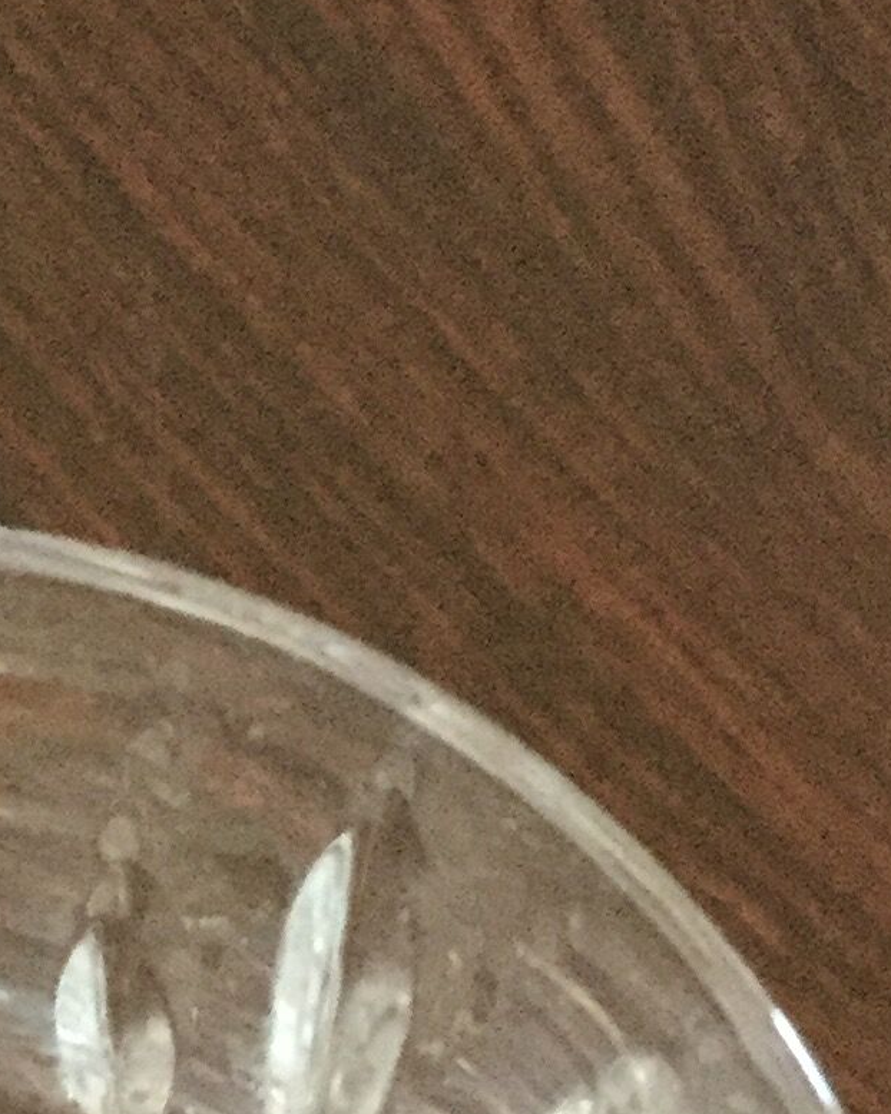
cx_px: -179
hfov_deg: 11.9
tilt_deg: -72.1
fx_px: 4188
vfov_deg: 15.0
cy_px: 1035
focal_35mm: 127
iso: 320
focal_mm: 3.3
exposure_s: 1/17
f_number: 2.4
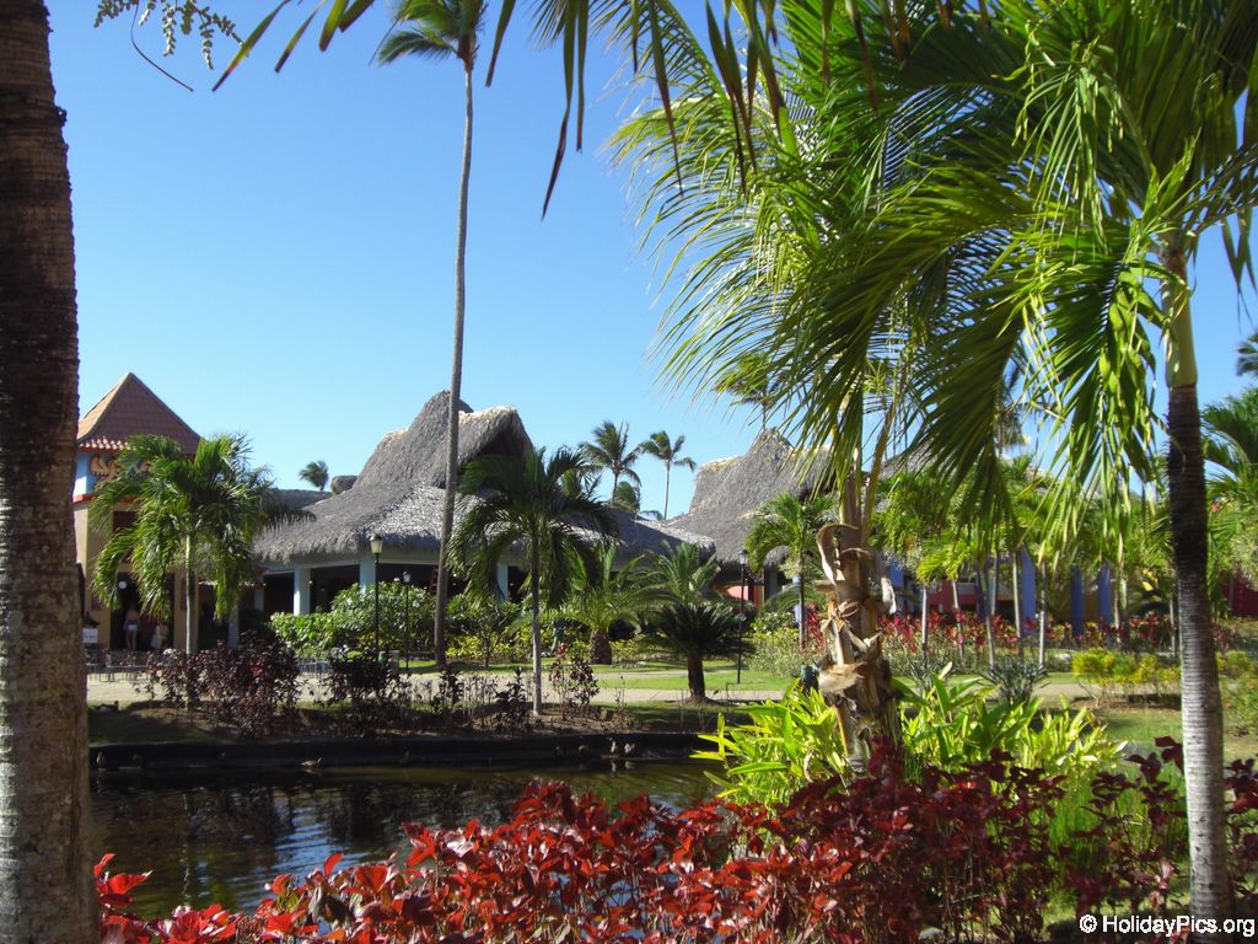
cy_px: 472
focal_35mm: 38
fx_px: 1381
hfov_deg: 49.0
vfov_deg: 37.7
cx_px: 629
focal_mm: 6.2
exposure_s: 1/800
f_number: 2.7
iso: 64
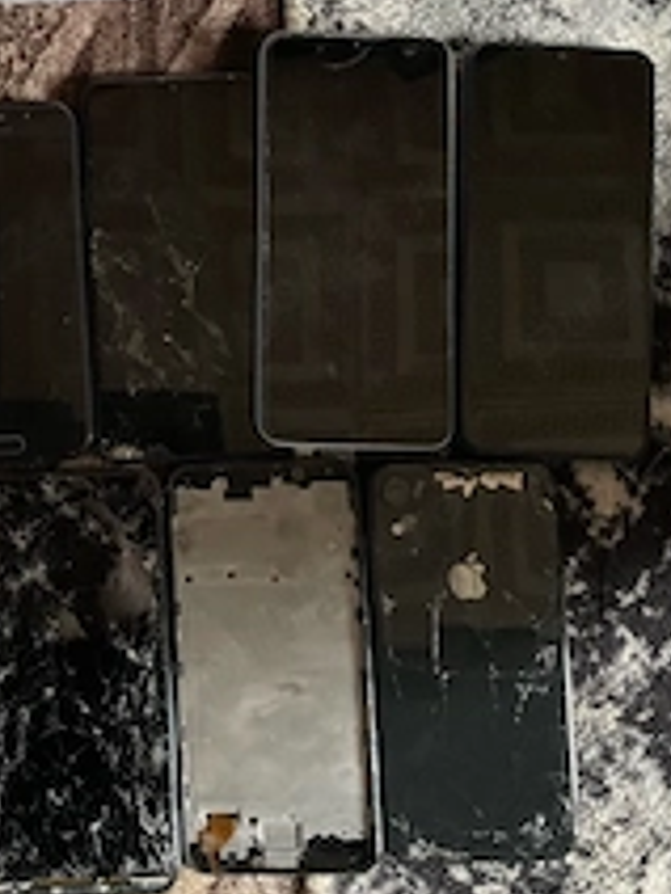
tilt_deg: -85.5
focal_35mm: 49
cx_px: 84
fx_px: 1266
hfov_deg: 28.7
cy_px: 312
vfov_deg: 38.5
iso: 1000
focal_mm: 4.2
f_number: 1.6
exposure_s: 1/30
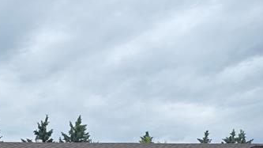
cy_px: 226
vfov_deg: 14.5
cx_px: 89
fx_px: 537
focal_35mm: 77
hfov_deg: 27.4
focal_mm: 6.3
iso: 12
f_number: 1.7
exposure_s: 1/944
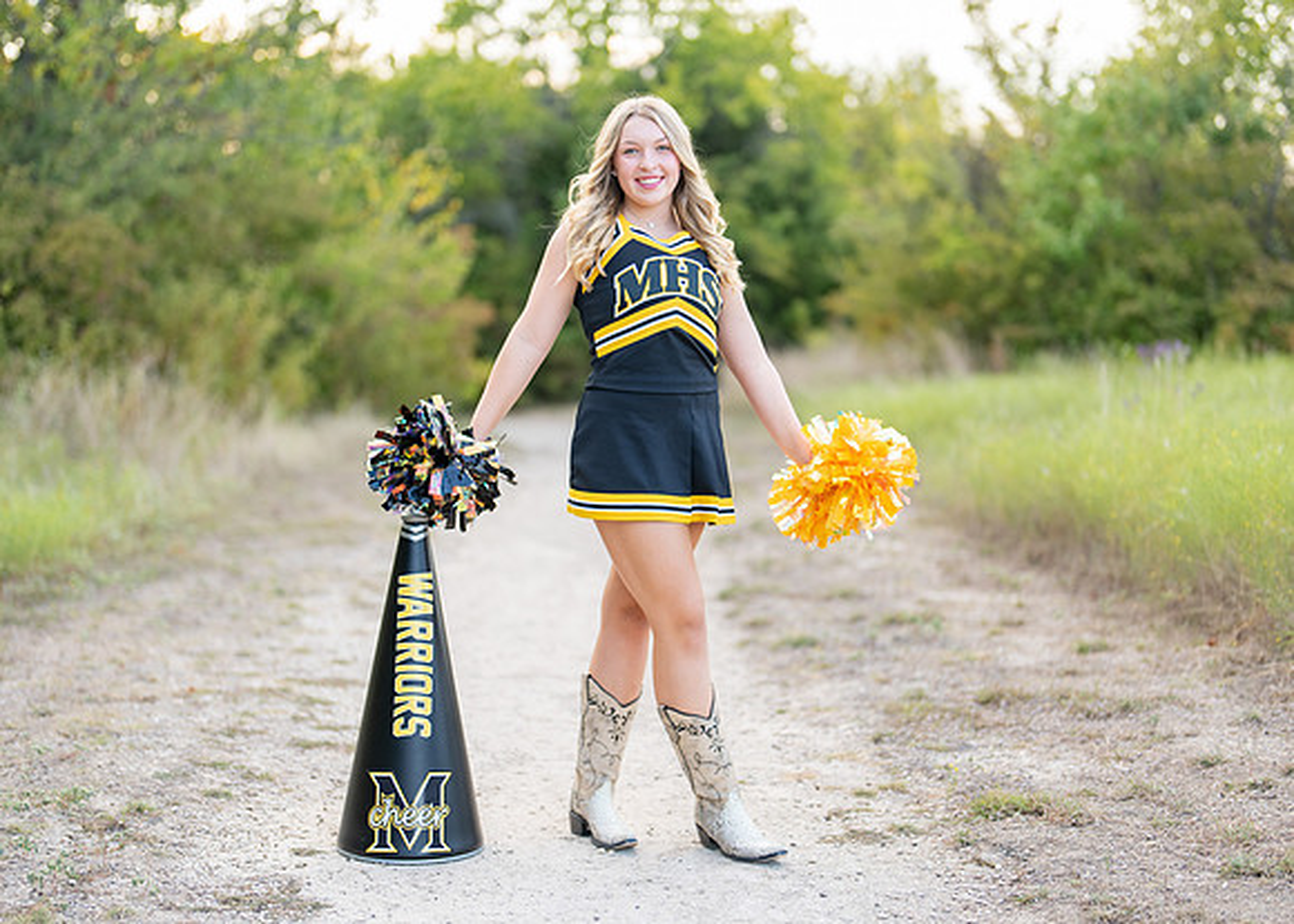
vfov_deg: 23.7
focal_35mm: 60
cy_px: 494
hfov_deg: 32.8
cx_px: 647
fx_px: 2199
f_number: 1.2
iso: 125
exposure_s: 1/400
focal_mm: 50
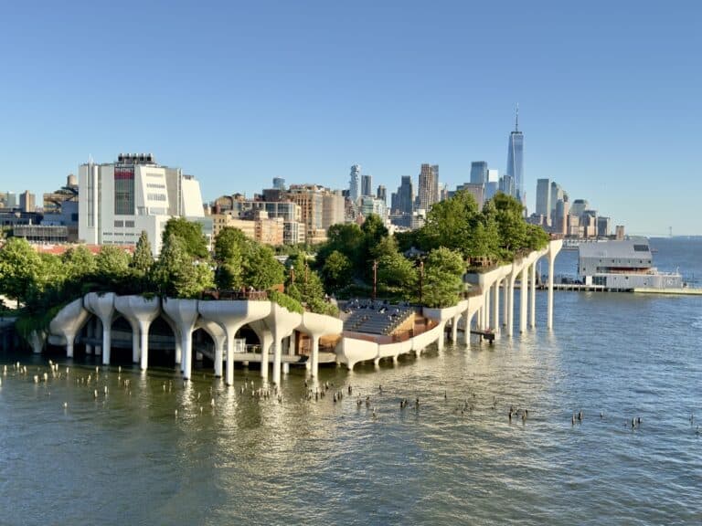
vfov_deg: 35.1
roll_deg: -1.2
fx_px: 831
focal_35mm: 41
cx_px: 351
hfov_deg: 45.8
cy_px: 263
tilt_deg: -2.3
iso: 64
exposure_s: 1/3717
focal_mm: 6.76
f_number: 1.78
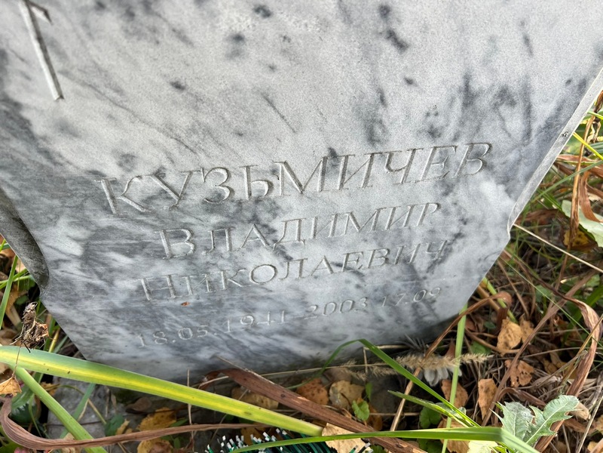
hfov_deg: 67.3
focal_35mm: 26
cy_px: 226
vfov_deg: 53.1
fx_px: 453
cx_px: 302
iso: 32
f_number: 1.5
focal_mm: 5.7
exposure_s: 1/121
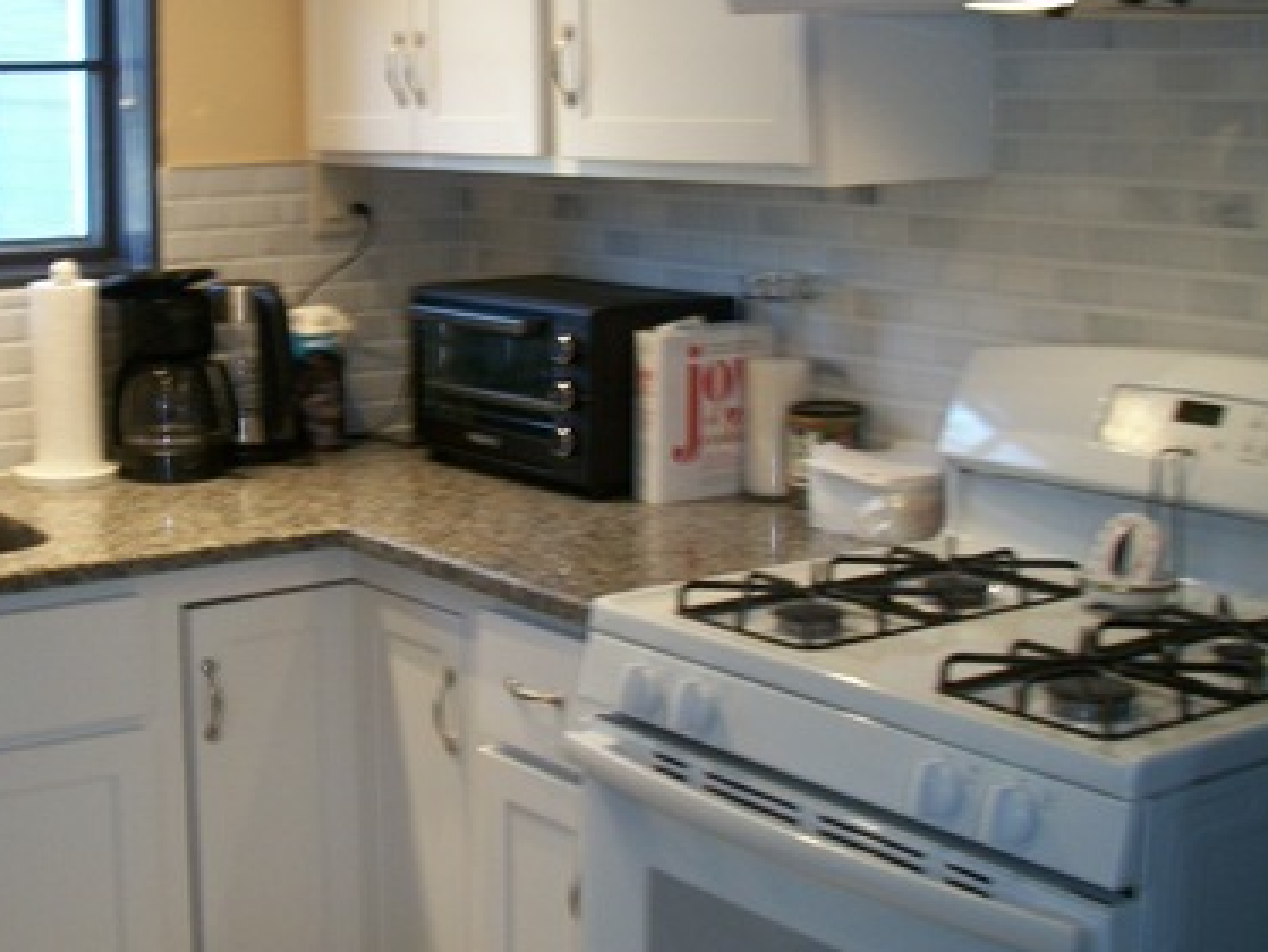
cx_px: 282
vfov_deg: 24.4
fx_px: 2199
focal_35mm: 60
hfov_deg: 31.5
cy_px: 408
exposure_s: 1/13
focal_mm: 6.3
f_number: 3.1
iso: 80
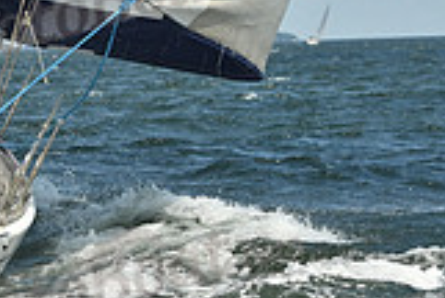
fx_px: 4681
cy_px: -101
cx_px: -227
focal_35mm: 378
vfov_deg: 3.6
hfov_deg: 5.4
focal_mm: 105
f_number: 9
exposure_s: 1/1250
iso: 250
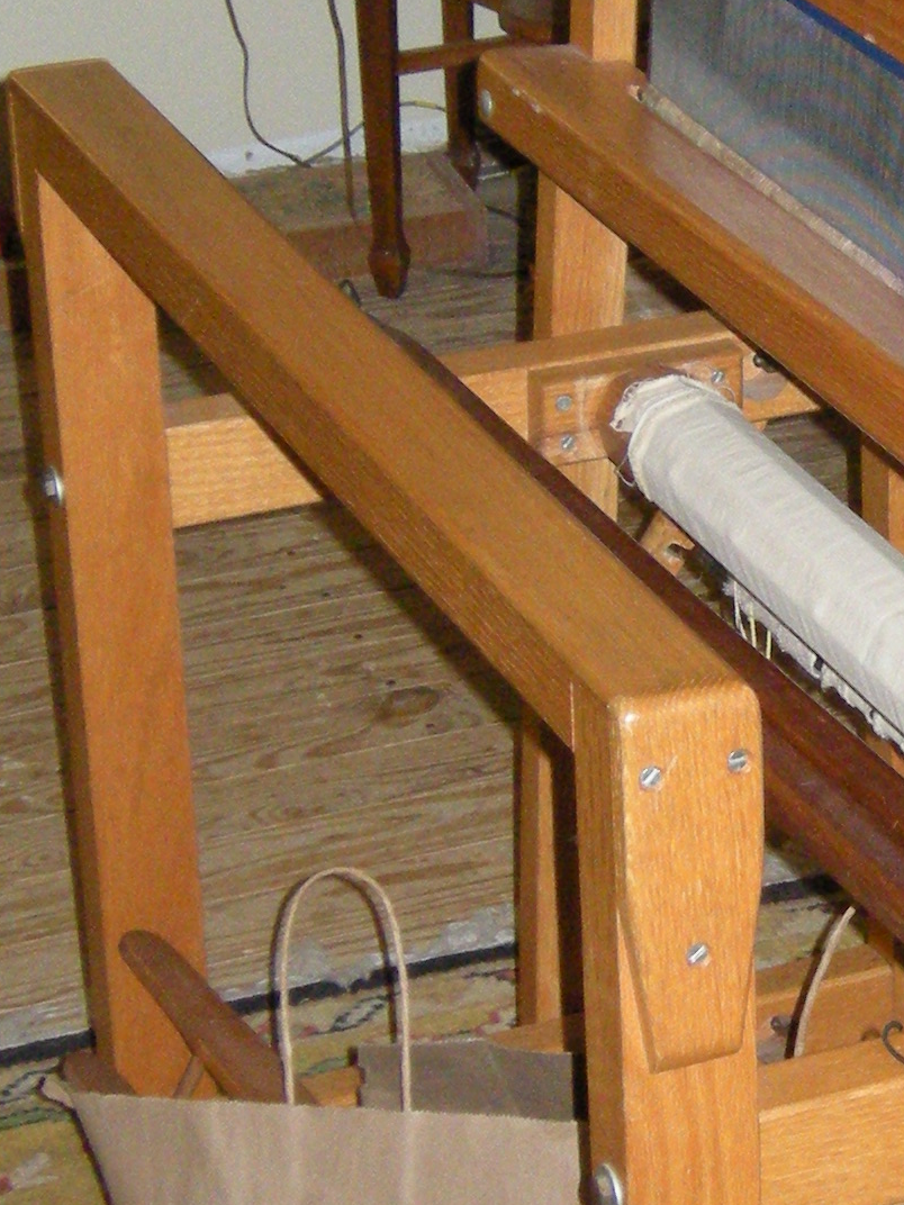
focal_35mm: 137
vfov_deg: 14.4
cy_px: 517
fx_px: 4770
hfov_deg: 10.7
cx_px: 1036
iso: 380
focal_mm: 7.5
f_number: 3.5
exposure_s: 1/60
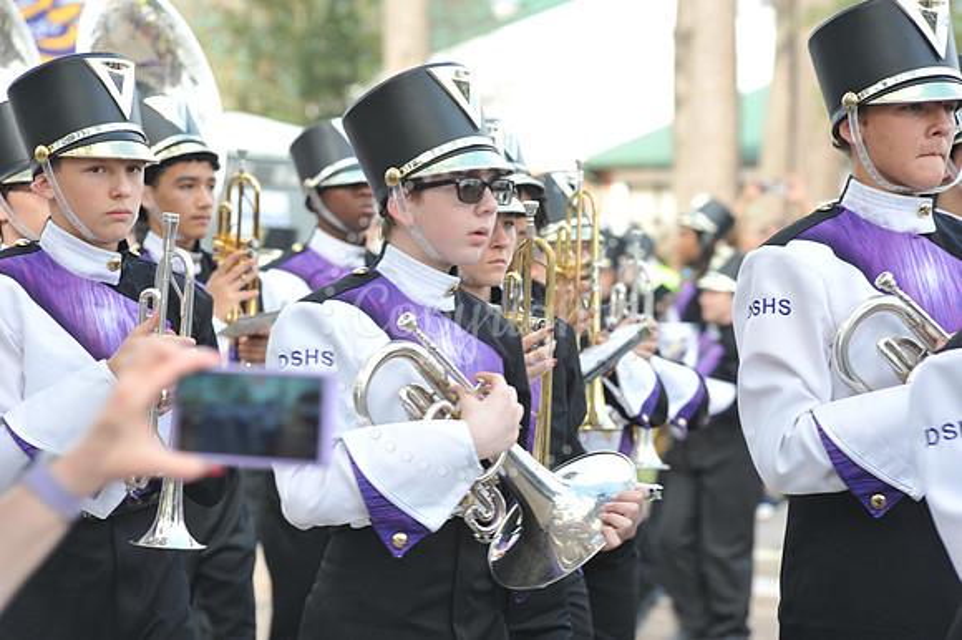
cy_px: 320
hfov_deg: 10.3
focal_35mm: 200
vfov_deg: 6.9
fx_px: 5341
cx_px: 481
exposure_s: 1/80
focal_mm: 200
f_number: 9
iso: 250
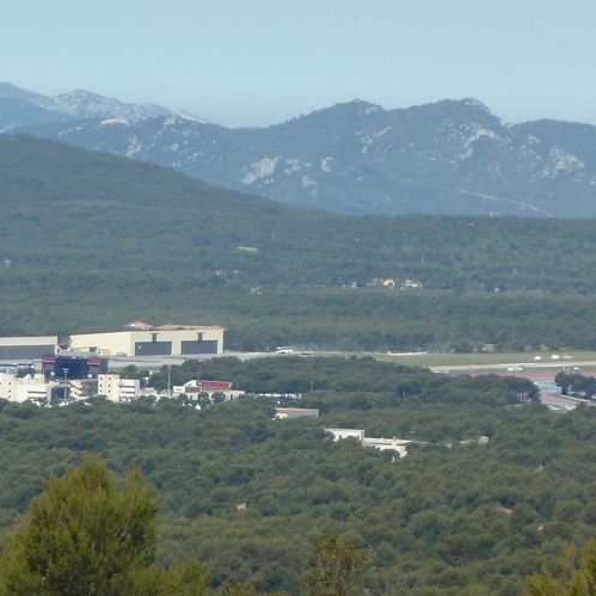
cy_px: 339
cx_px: 192
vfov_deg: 3.4
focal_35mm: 523
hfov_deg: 3.4
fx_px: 10188
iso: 80
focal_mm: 49.2
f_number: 5.6
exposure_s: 1/400
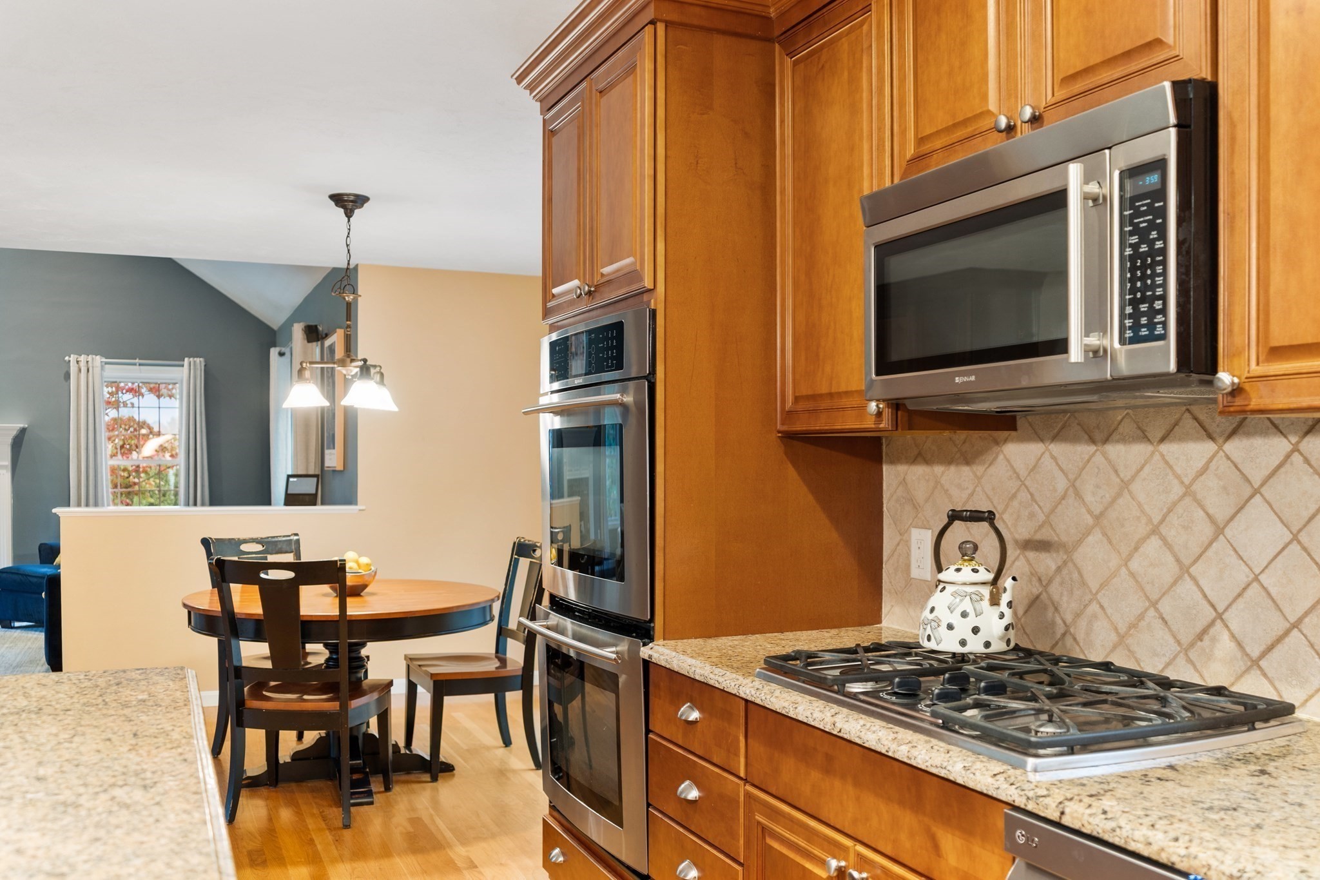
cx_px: 660
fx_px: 1100
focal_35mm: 30
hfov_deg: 61.9
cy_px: 440
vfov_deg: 43.6
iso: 400
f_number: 3.5
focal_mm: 30
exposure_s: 1/1.67
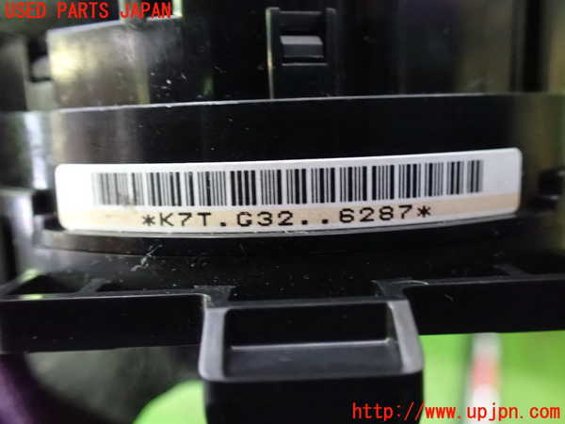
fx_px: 490
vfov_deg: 46.8
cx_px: 282
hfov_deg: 60.0
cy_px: 212
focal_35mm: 30
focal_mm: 5.4
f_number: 2.3
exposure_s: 1/25
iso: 1600
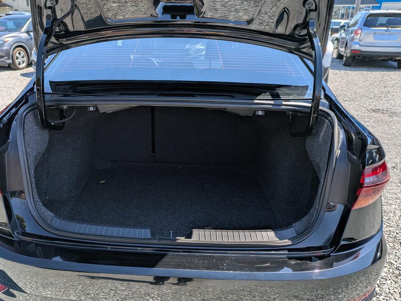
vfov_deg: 44.1
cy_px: 164
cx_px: 160
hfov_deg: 56.4
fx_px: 371
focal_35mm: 32
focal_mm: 5.43
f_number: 1.89
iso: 41
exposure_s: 1/899
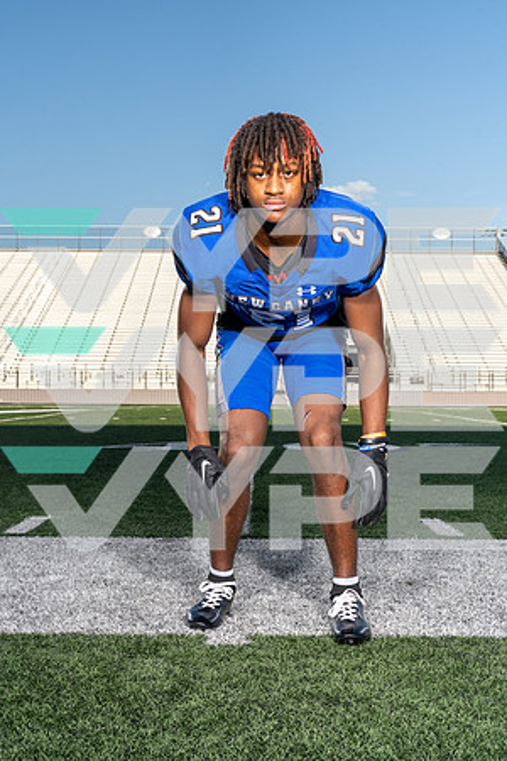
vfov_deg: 38.9
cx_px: 254
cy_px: 380
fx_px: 1077
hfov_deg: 26.5
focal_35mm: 51
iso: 160
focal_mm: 51
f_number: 11
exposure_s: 1/250
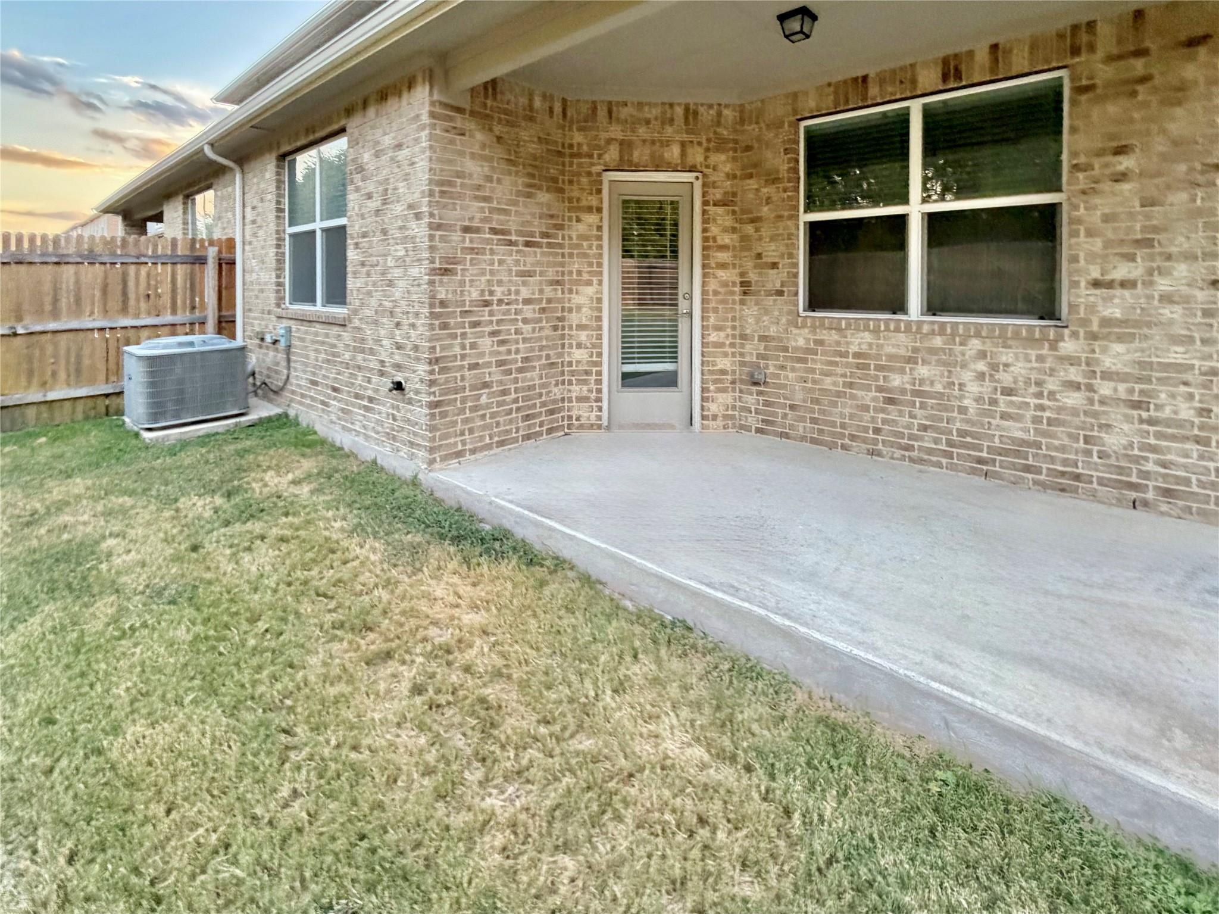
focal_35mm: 14
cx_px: 610
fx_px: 493
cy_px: 457
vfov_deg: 85.7
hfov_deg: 102.1
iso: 250
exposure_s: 1/121
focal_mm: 2.22
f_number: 2.2
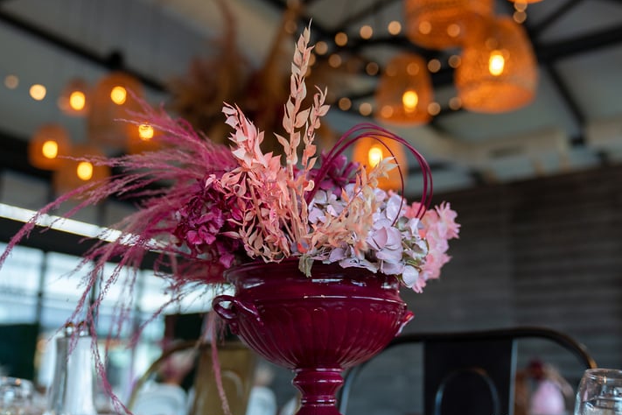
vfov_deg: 35.0
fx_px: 657
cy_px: 218
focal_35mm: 38
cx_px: 313
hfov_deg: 50.7
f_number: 2.8
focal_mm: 36
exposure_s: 1/250
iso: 500
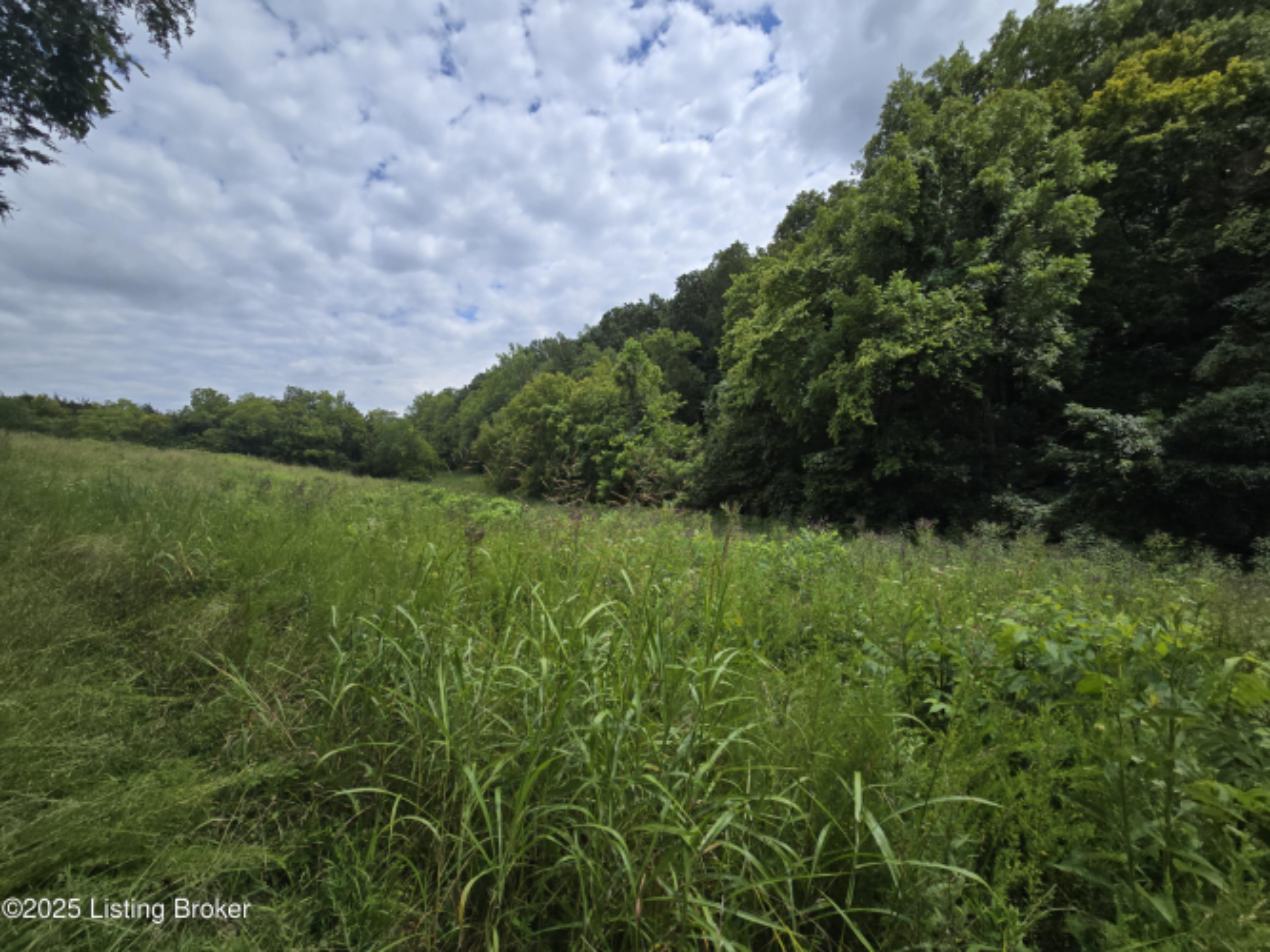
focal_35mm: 13
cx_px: 635
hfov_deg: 106.2
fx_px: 477
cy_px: 476
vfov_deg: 89.9
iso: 50
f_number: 2.2
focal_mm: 2.2
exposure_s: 1/3009
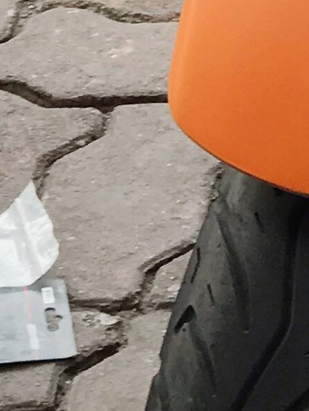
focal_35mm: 392
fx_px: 4662
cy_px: -372
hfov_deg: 3.7
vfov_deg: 5.0
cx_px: 732
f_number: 2.8
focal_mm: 6.6
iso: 20
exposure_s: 1/129
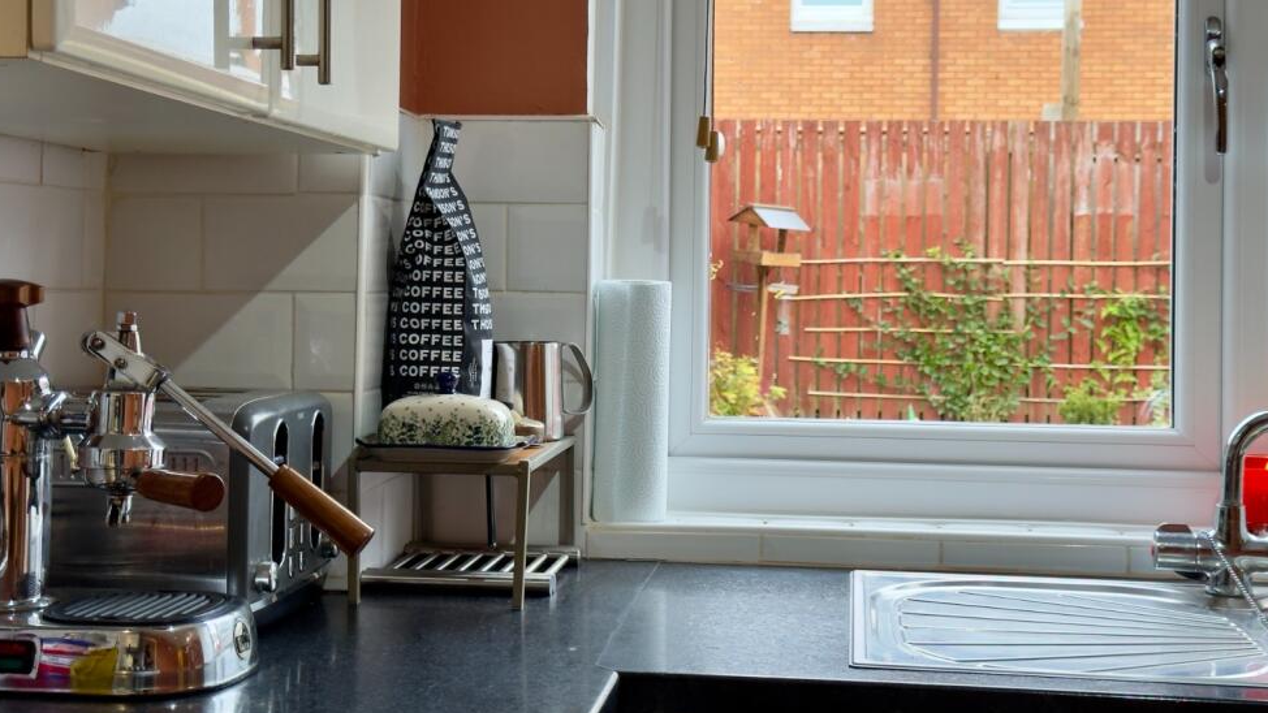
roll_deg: -0.9
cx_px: 612
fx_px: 1849
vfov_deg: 21.8
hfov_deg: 37.8
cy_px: 353
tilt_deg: -1.5
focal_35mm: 55
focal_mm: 6.76
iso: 64
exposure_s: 1/100
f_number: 1.78
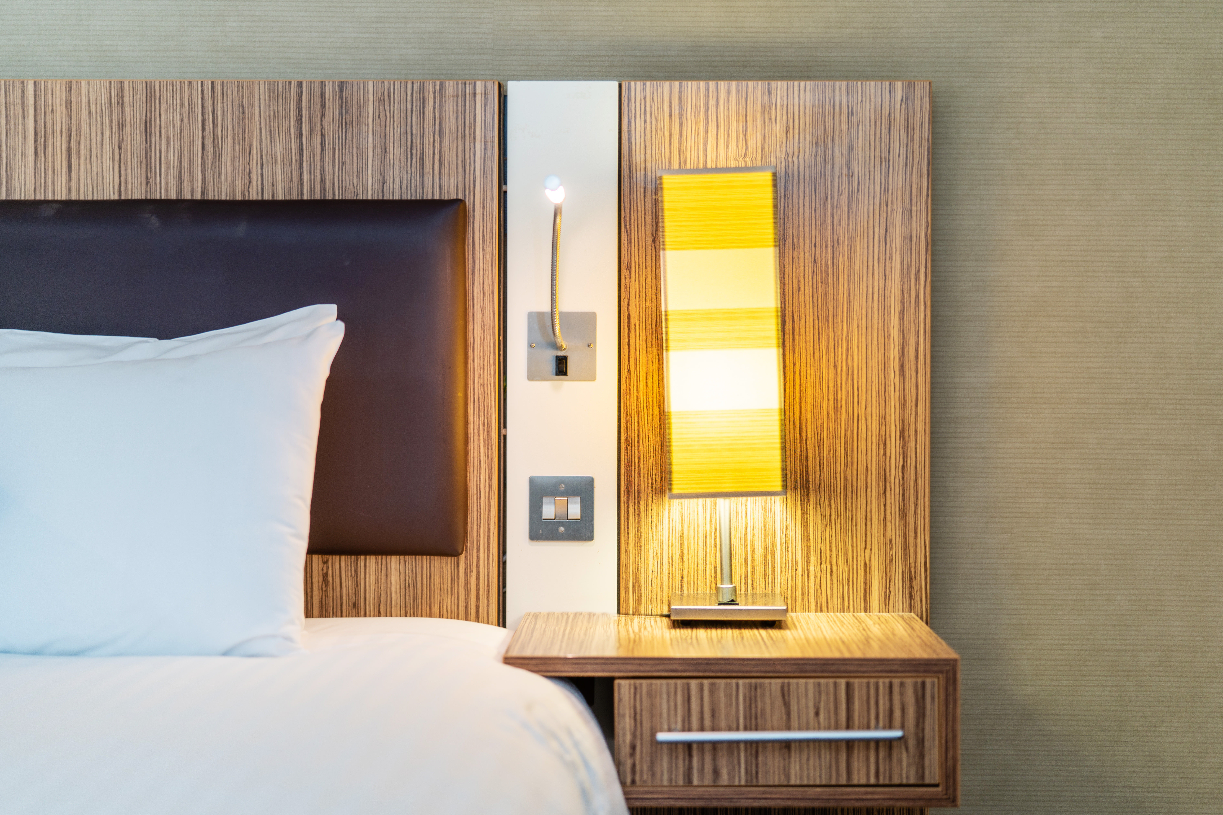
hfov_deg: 39.6
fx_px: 1698
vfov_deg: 27.0
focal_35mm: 50
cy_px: 408
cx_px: 612
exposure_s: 1/50
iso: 100
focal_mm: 50
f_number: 1.4
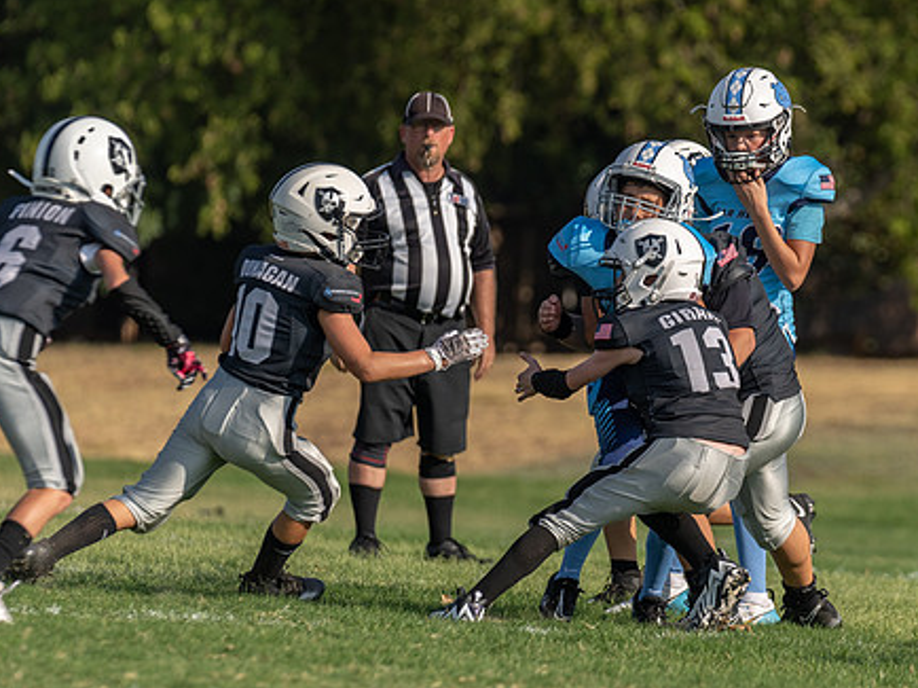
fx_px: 10814
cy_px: 349
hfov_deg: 4.9
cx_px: 687
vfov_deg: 3.6
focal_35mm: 408
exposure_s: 1/1600
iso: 100
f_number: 3.5
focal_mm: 200
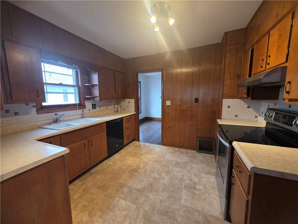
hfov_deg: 106.2
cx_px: 149
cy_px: 112
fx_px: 112
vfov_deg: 89.9
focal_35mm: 13
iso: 500
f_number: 1.9
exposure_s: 1/60
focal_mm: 2.2
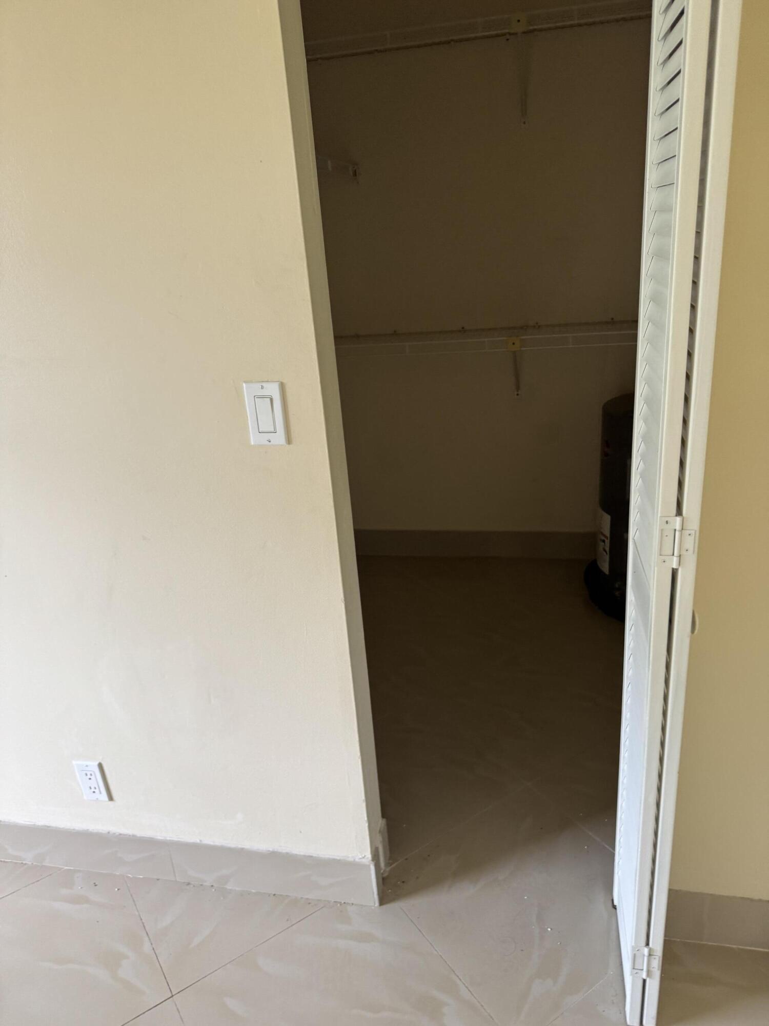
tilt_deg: -18.4
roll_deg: +4.4
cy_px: 513
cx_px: 384
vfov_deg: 71.6
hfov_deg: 56.8
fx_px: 711
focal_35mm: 24
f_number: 1.78
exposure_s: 1/121
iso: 160
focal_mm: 6.76
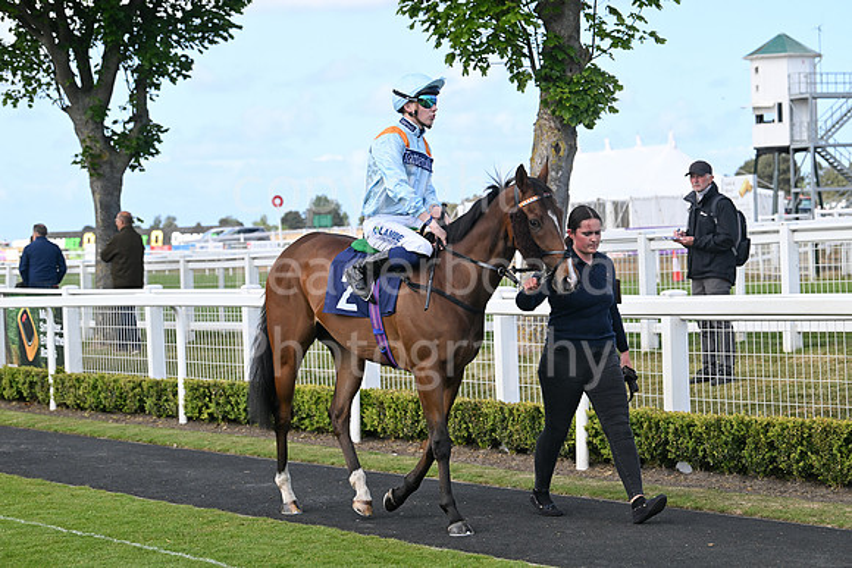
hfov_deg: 21.5
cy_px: 284
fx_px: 2249
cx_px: 426
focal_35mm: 95
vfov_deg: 14.4
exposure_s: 1/1000
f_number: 5.6
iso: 400
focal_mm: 95
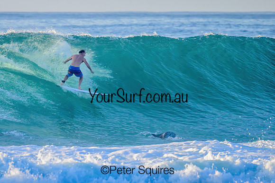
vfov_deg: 1.8
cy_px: 60
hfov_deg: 2.7
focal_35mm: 762
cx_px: 97
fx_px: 5826
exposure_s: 1/1600
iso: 1800
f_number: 11
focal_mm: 560
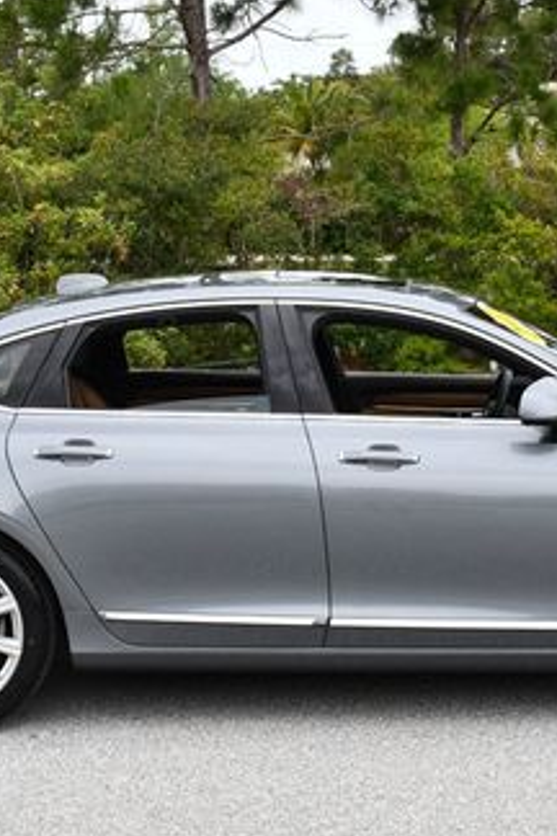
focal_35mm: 87
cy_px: 320
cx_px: 353
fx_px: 2019
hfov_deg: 15.7
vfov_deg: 23.3
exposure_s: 1/250
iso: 140
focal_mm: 22
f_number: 8
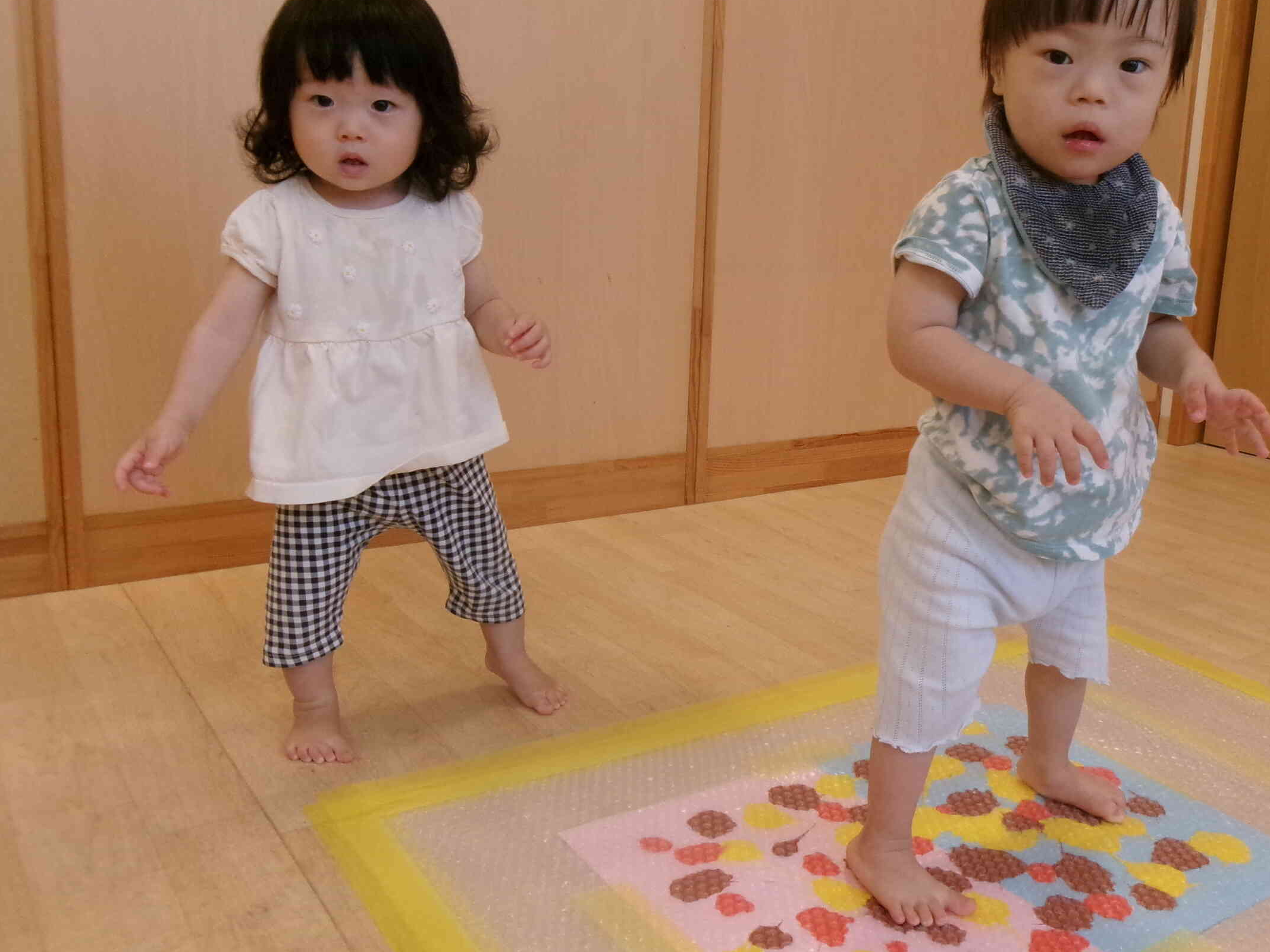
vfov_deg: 41.7
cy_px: 413
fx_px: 1247
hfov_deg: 53.5
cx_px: 770
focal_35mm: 34
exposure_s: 1/125
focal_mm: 5.1
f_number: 3.9
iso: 345
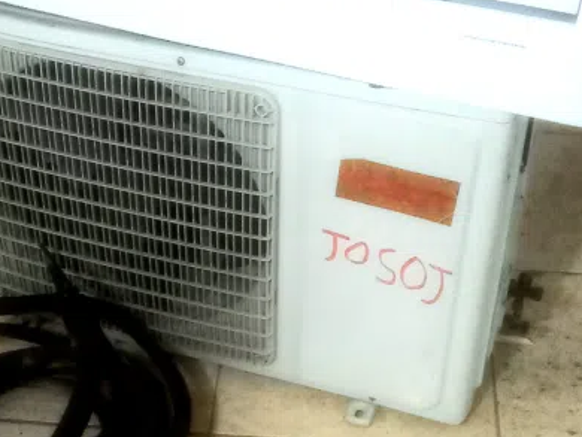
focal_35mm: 41
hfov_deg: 45.5
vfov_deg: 35.1
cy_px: 177
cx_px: 231
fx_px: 690
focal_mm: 4.65
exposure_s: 1/25
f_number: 1.8
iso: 640
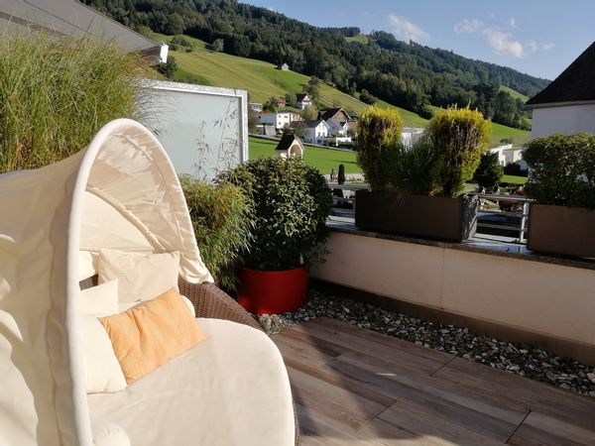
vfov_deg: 51.4
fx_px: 464
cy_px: 223
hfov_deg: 65.3
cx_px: 298
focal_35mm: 27
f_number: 2.2
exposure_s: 1/1515
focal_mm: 3.95
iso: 50
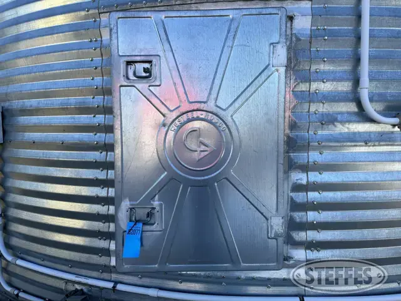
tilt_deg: -6.1
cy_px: 150
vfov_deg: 56.8
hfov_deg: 71.6
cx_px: 200
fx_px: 278
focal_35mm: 24
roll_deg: +0.8
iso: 80
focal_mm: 6.86
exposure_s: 1/1473
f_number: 1.78
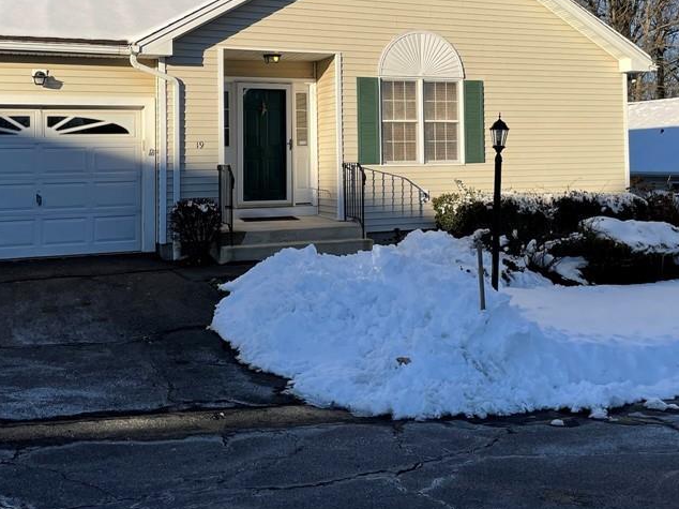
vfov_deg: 33.7
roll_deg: +1.7
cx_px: 407
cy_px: 129
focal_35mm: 42
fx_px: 824
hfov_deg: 44.6
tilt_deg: +2.0
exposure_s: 1/3610
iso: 32
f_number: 1.6
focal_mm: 4.2
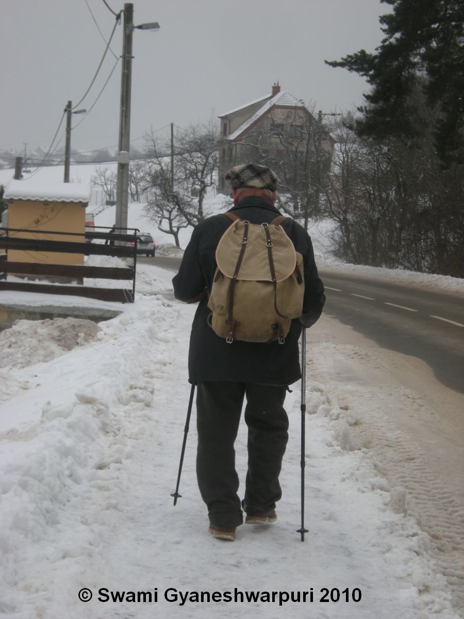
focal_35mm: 87
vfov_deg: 22.5
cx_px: 232
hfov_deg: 17.0
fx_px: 1555
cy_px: 310
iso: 64
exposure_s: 1/146
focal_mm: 14.6
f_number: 5.1
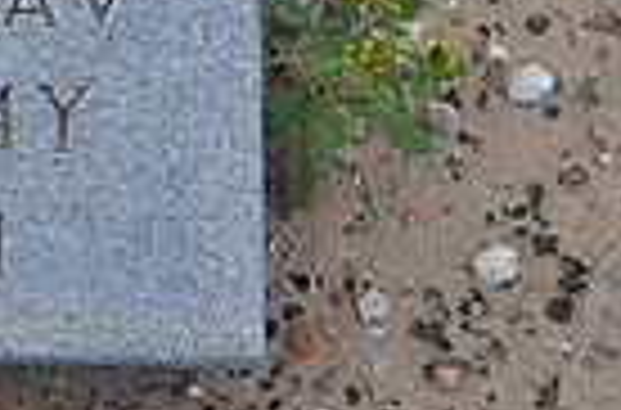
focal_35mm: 177
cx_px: -585
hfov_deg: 10.7
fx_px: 3043
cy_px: -137
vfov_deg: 7.6
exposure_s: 1/100
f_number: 10
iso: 200
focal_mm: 28
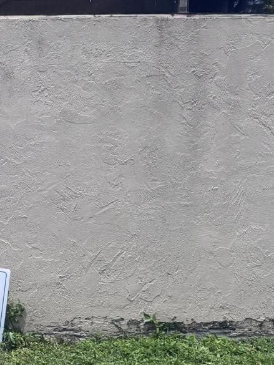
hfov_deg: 16.3
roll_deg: +0.8
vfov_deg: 23.8
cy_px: 235
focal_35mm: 82
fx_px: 865
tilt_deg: -11.3
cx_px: -151
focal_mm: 6.76
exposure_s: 1/4950
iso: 80
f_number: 1.78
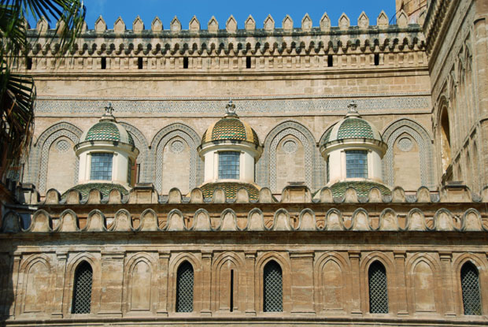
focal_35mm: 63
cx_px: 244
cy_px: 164
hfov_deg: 31.9
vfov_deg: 21.6
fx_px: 855
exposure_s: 1/1600
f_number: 4.5
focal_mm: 42
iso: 200
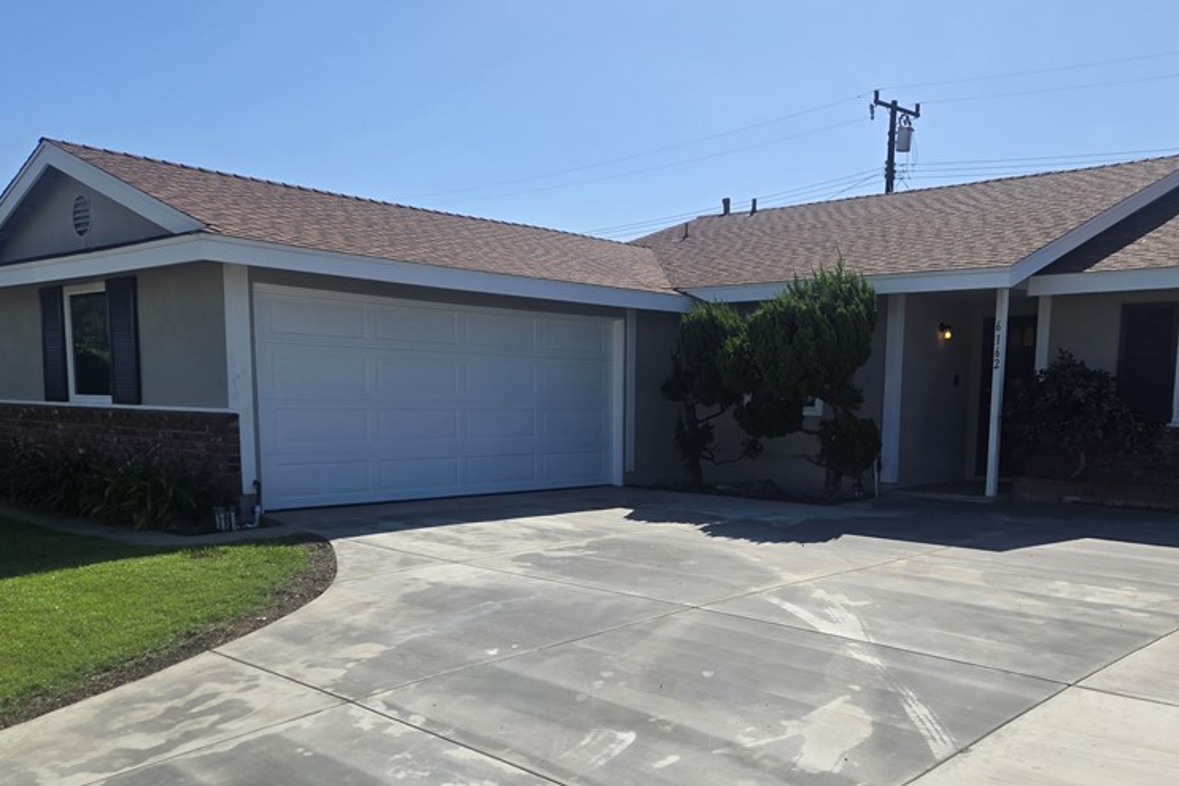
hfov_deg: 56.9
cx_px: 682
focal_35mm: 33
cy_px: 535
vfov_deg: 39.4
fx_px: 1081
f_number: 1.8
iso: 25
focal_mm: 5.4
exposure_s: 1/3134
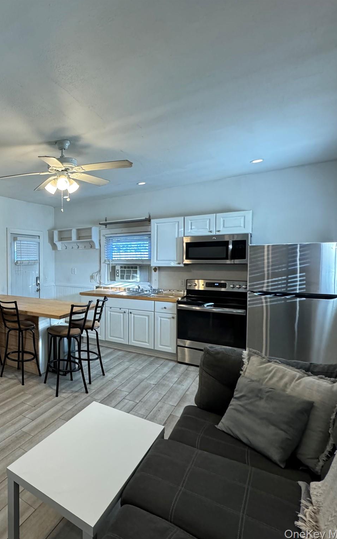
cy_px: 270
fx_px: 294
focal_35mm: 20
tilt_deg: -1.4
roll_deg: +1.0
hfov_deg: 48.2
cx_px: -7
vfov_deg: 85.1
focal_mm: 2.22
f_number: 2.2
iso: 320
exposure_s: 1/60
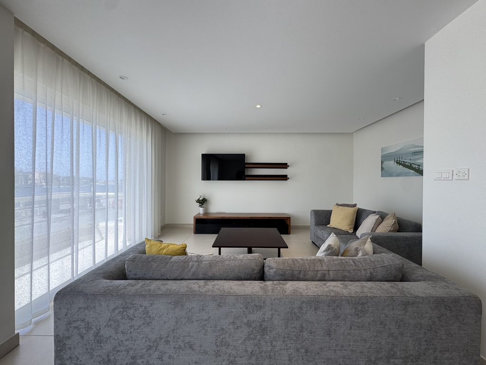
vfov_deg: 85.7
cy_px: 182
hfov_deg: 102.1
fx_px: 197
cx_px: 243
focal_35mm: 14
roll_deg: -1.1
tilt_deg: -0.3
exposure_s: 1/180
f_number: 2.2
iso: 40
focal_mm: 2.22
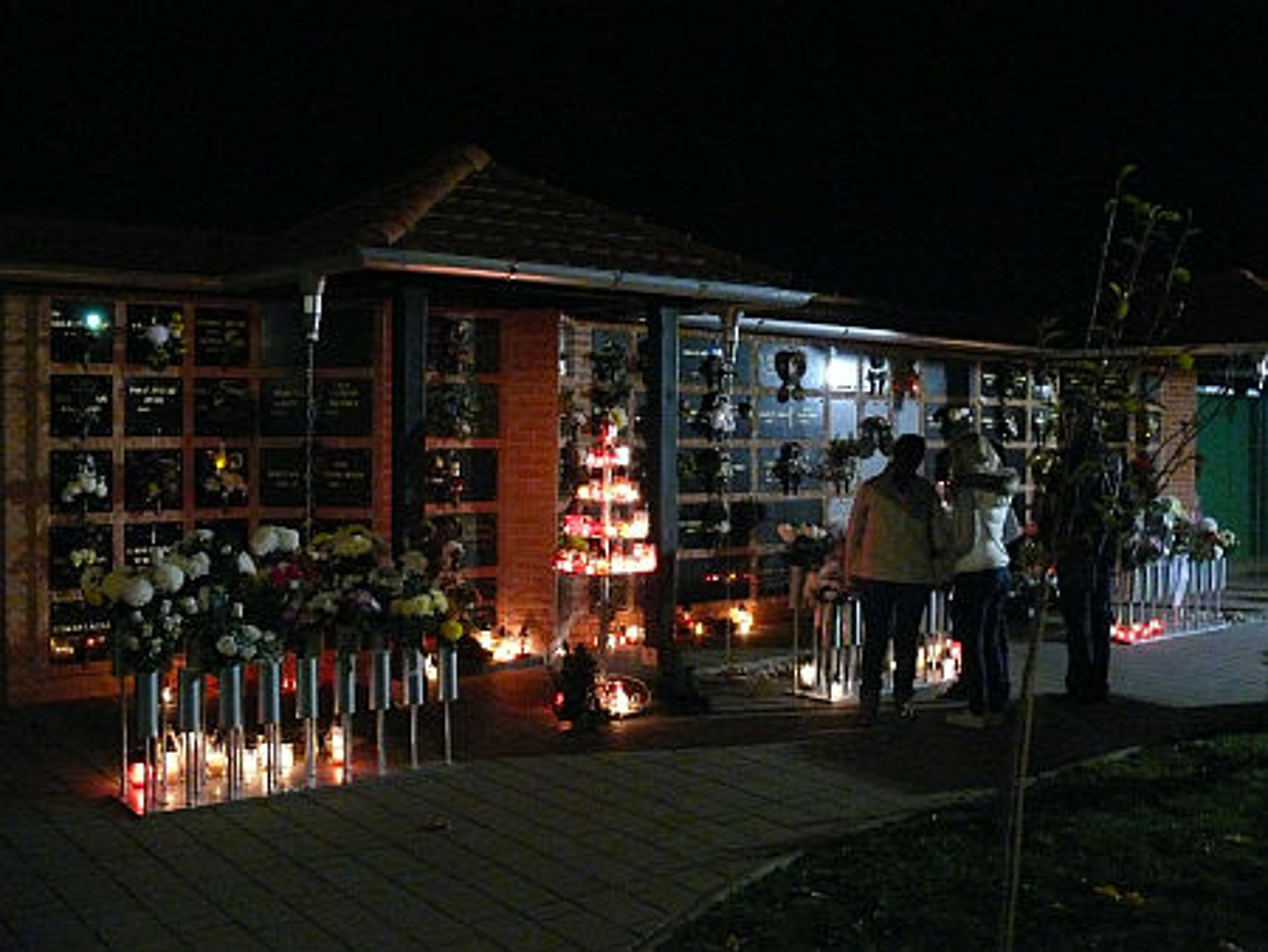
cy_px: 476
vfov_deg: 40.7
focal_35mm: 35
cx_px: 634
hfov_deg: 52.6
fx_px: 1283
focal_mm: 7.4
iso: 800
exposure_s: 1/8
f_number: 2.8
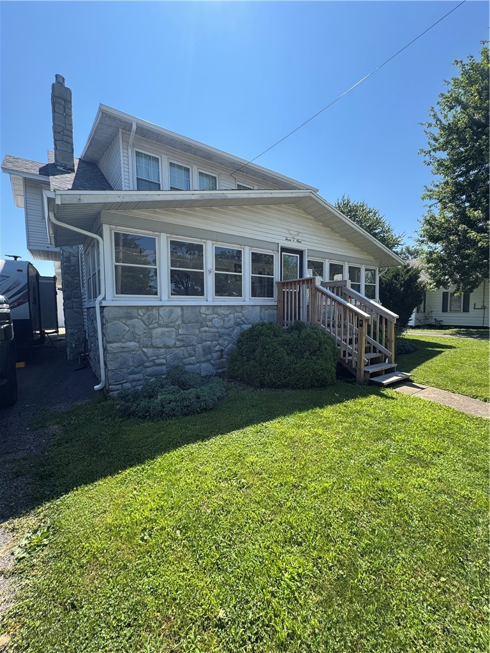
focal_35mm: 14
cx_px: 245
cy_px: 326
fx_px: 264
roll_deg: +1.1
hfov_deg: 85.7
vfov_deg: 102.1
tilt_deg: -3.9
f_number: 2.2
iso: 40
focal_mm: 2.22
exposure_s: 1/537
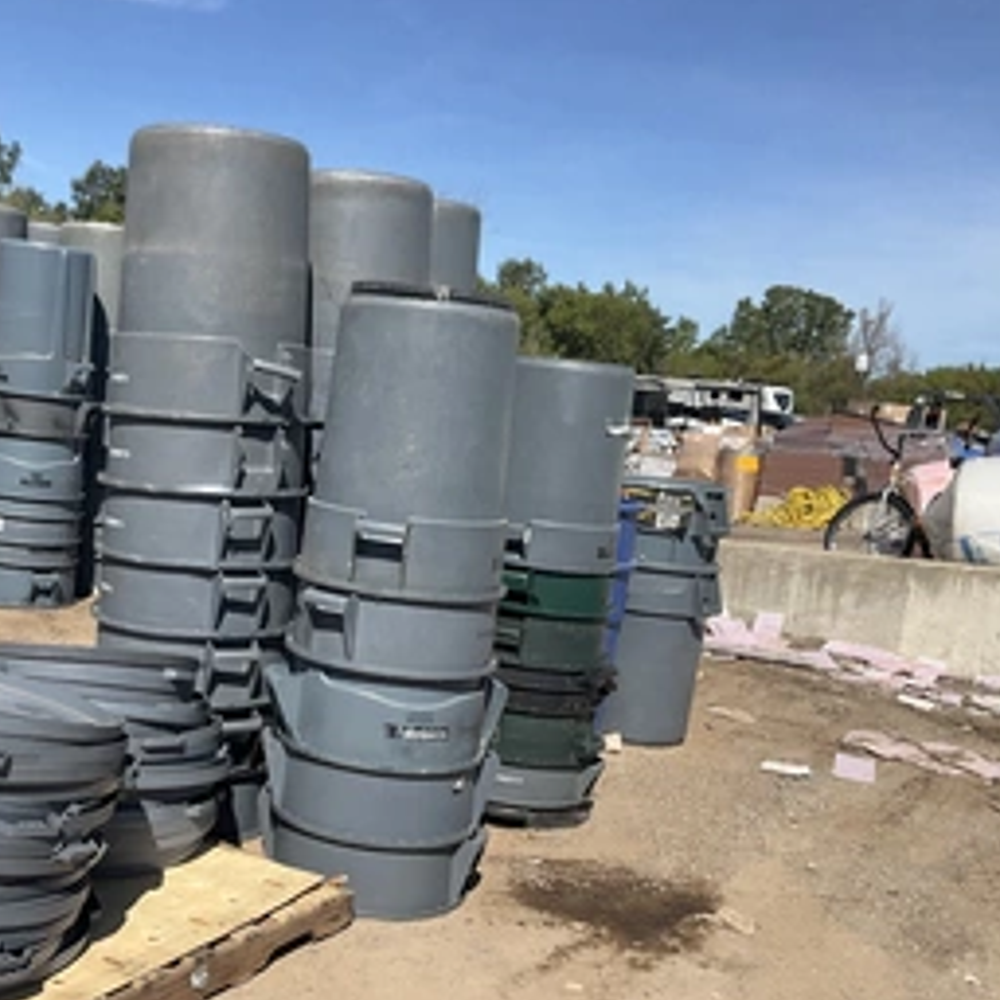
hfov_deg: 41.4
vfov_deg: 41.8
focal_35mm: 40
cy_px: 574
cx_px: 344
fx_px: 1307
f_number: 1.8
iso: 25
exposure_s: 1/2427
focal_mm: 3
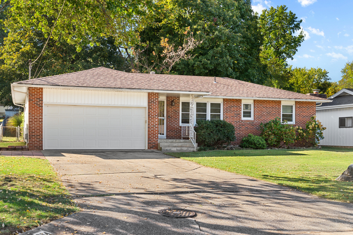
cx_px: 176
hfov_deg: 44.5
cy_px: 118
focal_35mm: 44
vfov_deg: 30.5
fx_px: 432
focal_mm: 44
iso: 640
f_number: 8
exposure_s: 1/30
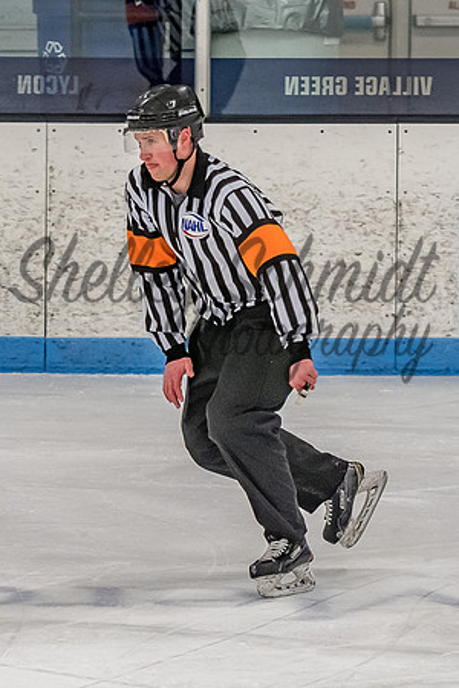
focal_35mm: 349
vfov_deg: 5.9
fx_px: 6679
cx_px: 150
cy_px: 276
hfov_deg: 3.9
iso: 1600
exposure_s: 1/800
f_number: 3.2
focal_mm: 116
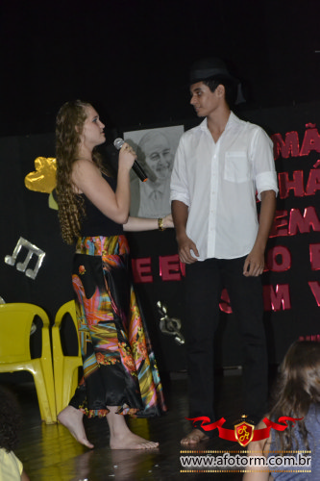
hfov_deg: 13.8
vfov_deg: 20.6
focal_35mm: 99
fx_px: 1321
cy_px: 240
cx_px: 160
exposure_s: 1/60
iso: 3200
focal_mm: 66
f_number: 5.3
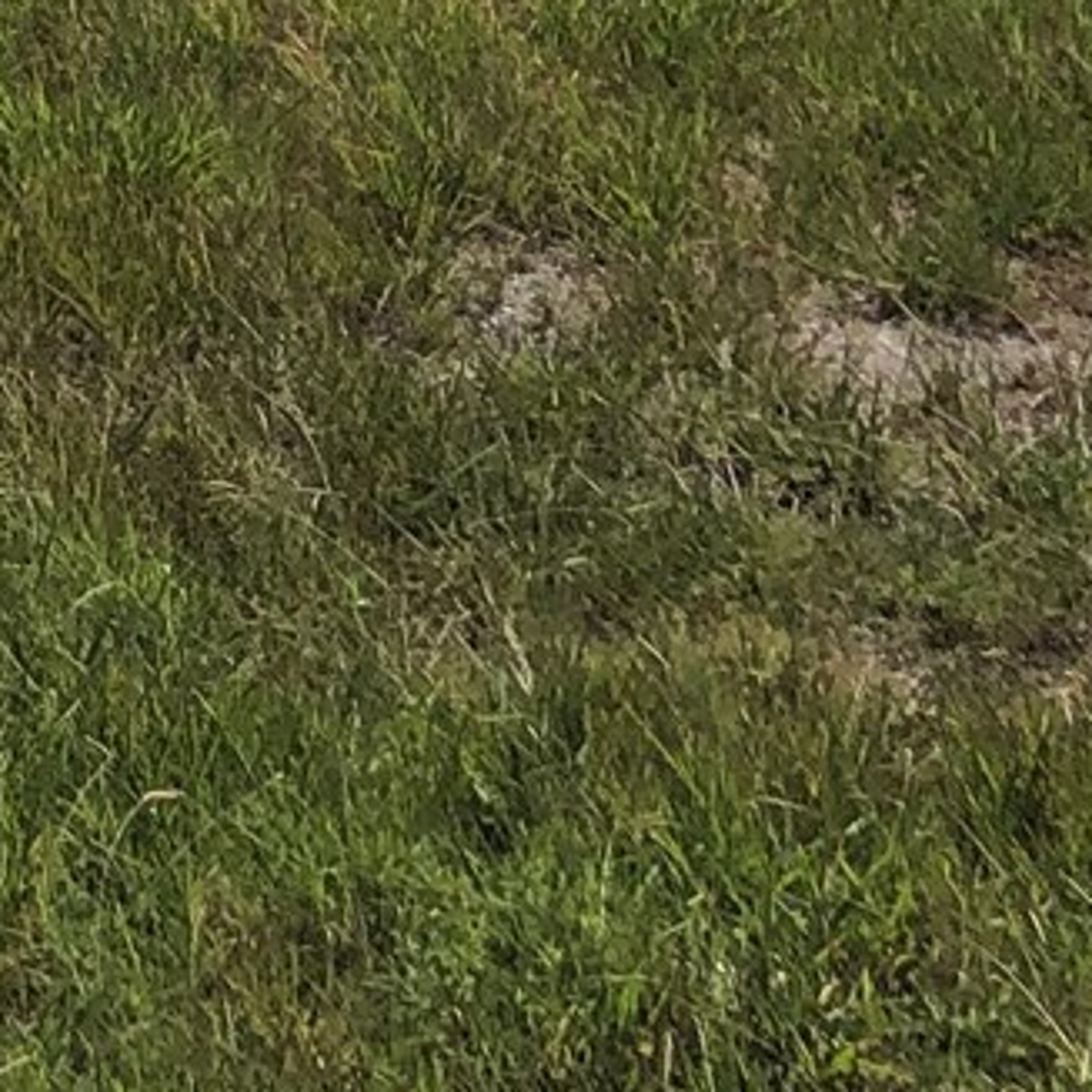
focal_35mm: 155
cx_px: -1349
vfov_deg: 10.0
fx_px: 5532
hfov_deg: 10.1
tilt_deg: +3.0
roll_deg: +0.2
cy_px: -1466
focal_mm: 4
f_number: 1.8
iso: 25
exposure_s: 1/4049
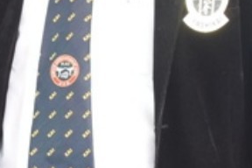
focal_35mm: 242
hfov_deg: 8.0
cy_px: 253
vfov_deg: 5.6
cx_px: -310
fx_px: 1694
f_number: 6.3
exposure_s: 1/60
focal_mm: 31
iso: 500
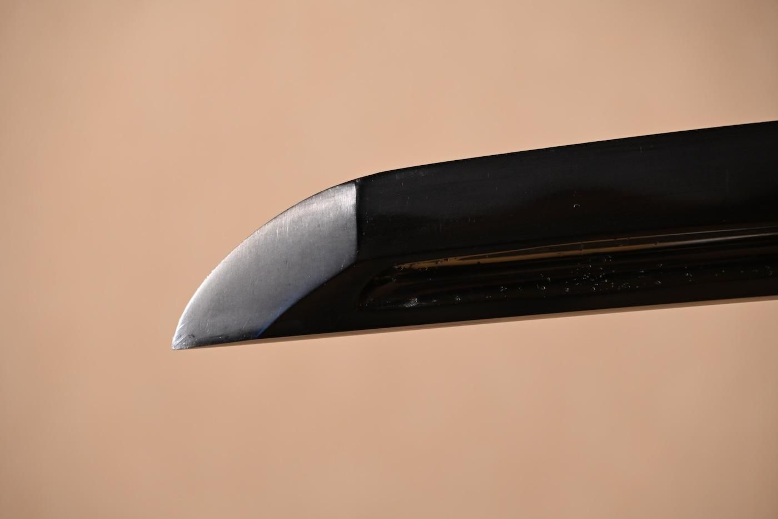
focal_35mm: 210
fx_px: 4537
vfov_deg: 6.5
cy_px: 260
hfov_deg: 9.8
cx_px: 389
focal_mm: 140
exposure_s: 1/1.6
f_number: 6.3
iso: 100
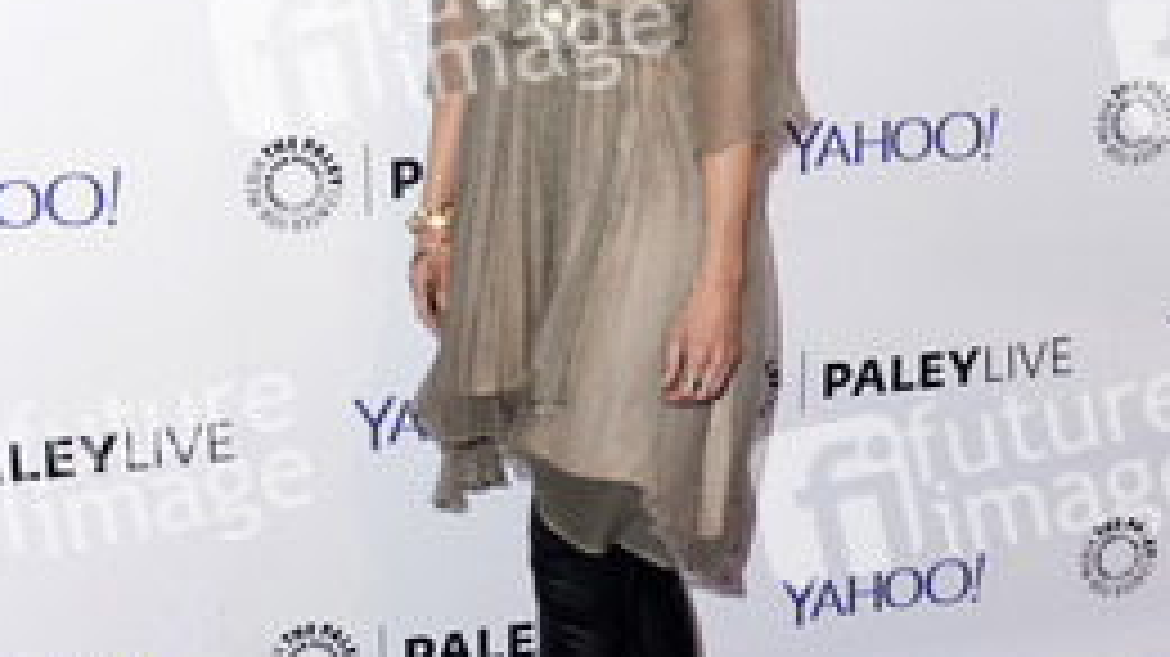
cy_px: 256
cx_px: 574
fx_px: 1551
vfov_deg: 23.9
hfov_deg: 41.3
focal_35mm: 50
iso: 400
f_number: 4
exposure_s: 1/320
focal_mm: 31
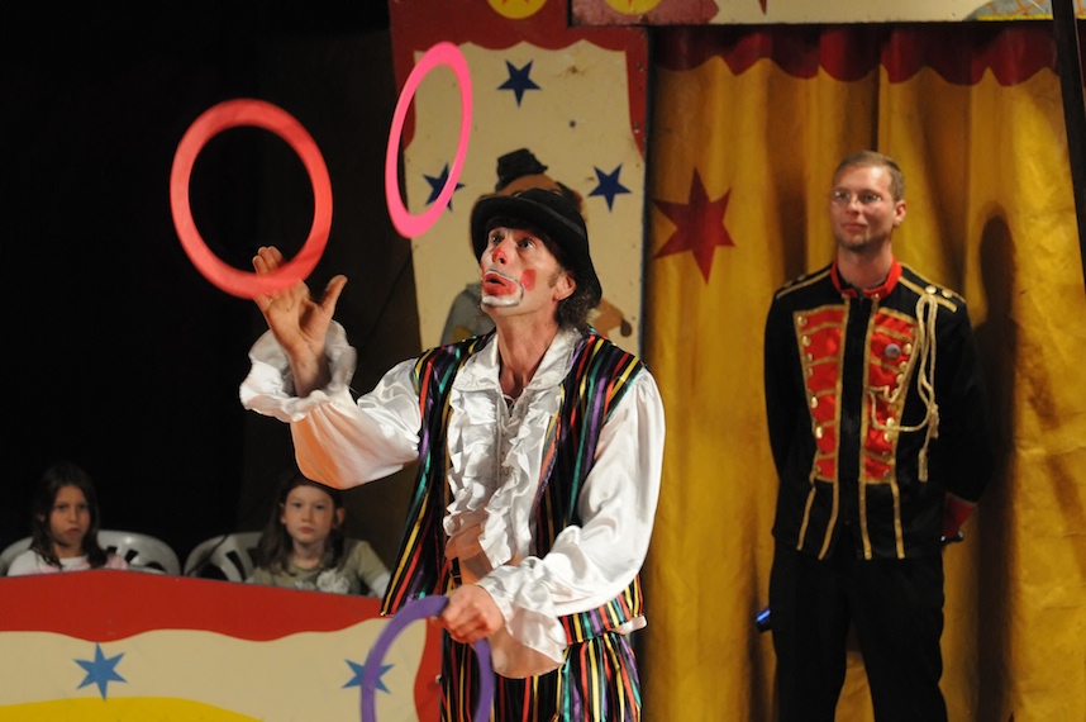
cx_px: 543
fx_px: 4068
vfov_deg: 10.1
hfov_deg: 15.2
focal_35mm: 135
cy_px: 361
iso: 2800
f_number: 4.5
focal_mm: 90
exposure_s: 1/160
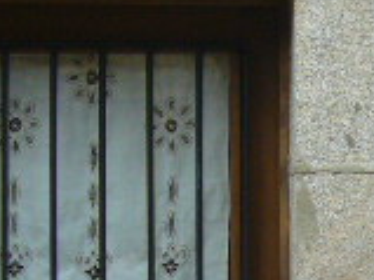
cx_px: 329
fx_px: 2127
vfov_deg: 7.5
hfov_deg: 10.0
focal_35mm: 197
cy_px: 264
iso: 100
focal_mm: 6
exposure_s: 1/200
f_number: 5.7
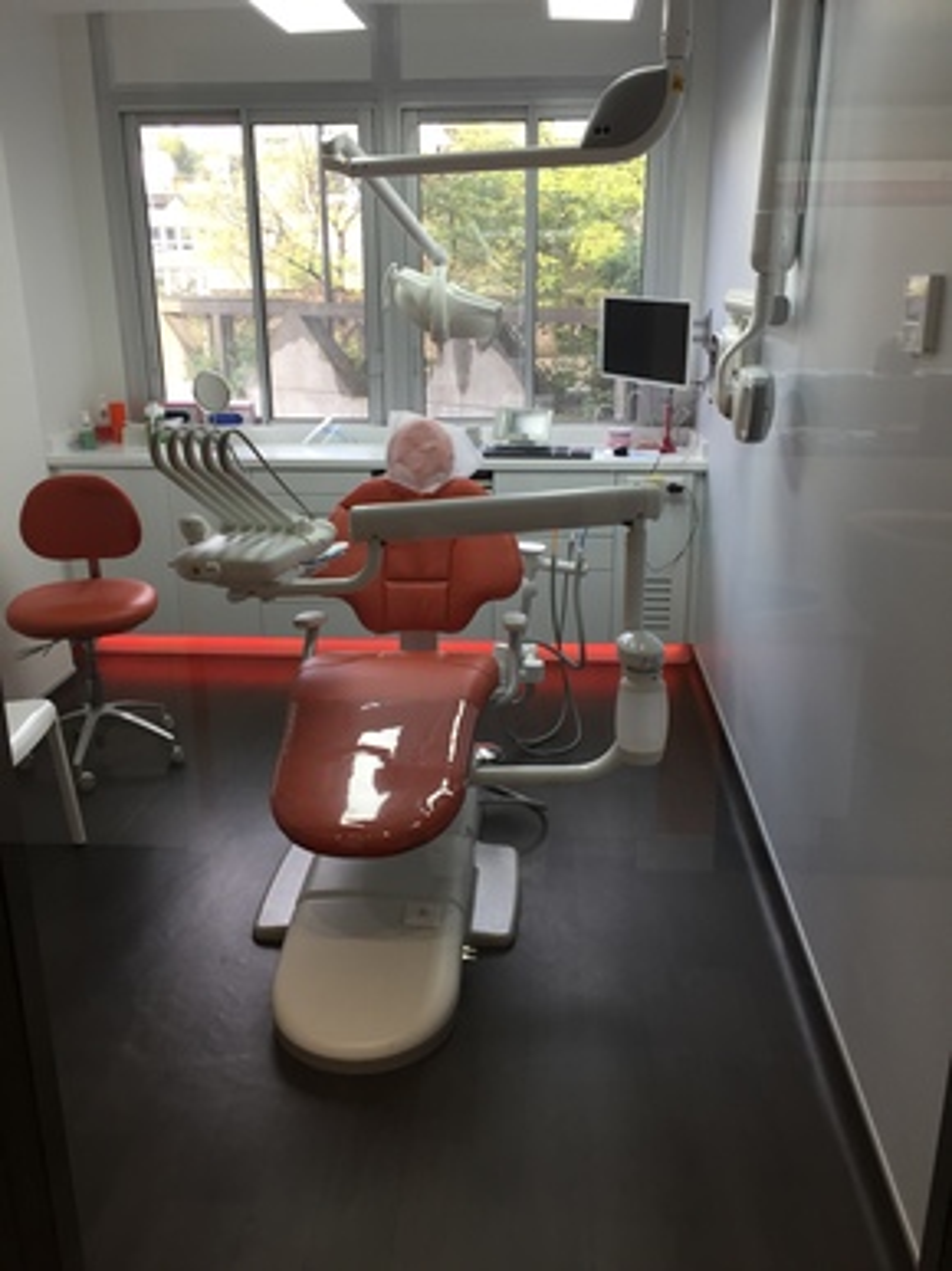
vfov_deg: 61.7
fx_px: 1064
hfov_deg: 48.2
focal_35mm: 29
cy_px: 636
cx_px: 476
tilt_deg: -17.9
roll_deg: +0.1
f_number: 2.2
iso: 50
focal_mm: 4.15
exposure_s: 1/100
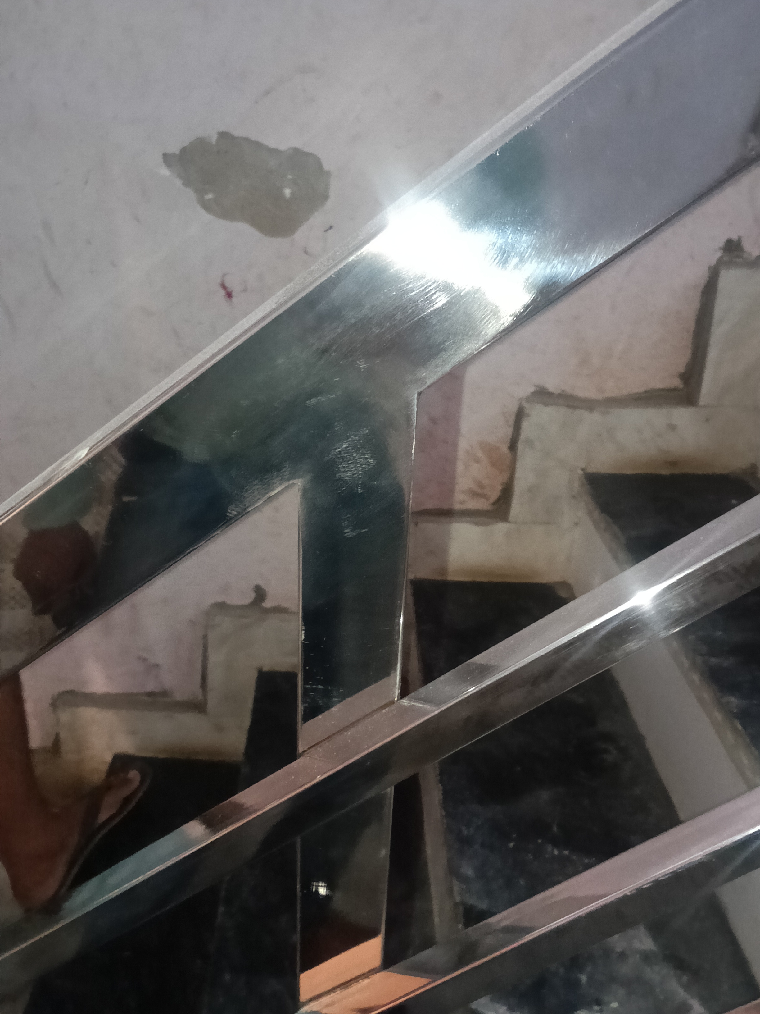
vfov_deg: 67.3
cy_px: 507
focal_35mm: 26
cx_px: 380
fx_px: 761
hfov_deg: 53.1
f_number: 2
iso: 1000
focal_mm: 2.79
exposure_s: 1/20
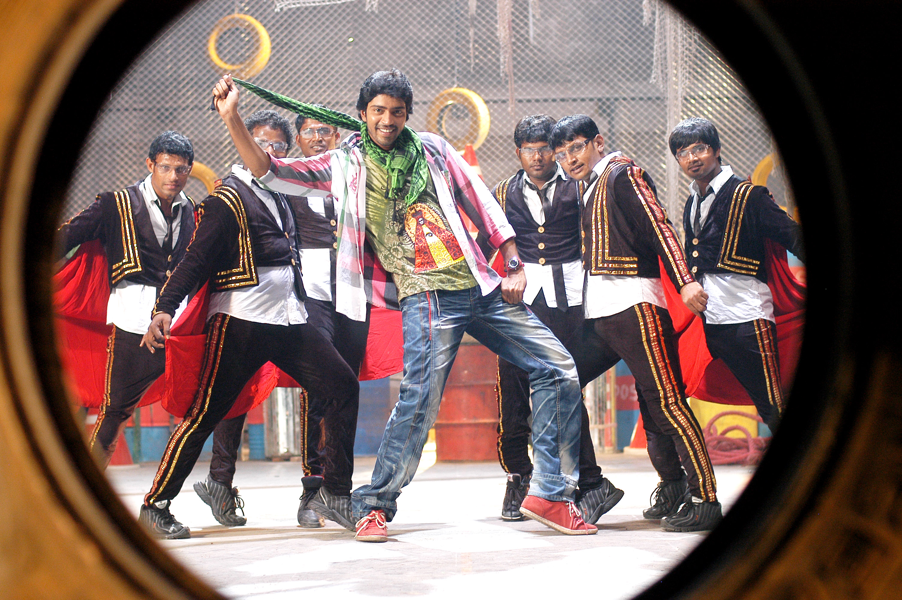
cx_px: 451
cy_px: 300
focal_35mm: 75
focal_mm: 50
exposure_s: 1/250
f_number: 2.5
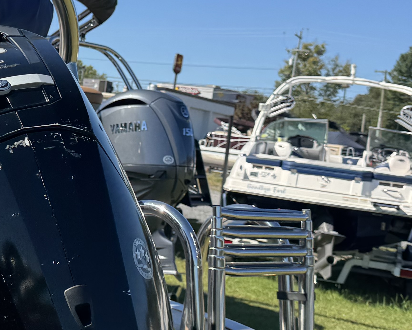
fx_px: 939
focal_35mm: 77
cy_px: 158
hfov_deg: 23.3
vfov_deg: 19.9
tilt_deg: -5.9
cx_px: -35
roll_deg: -9.9
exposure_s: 1/3247
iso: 80
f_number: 1.78
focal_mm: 6.76
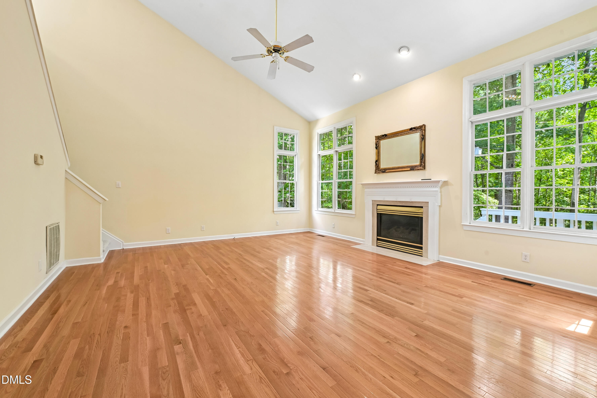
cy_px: 199
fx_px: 232
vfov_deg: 81.2
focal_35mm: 14
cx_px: 298
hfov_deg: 104.3
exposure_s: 1/4
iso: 200
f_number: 9
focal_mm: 14
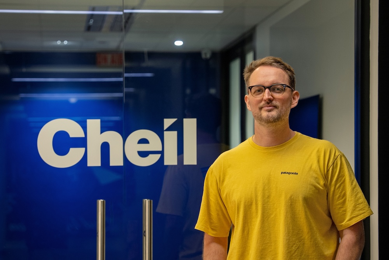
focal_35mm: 93
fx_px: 1005
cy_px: 130
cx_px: 194
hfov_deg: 21.9
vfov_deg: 14.7
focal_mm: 62
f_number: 2.8
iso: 1250
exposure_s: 1/100
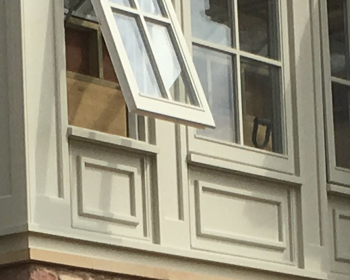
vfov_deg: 6.9
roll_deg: +1.7
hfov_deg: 8.8
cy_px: 414
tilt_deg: +6.4
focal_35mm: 220
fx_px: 2278
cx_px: 129
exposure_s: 1/1972
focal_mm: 4.15
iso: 25
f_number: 2.2
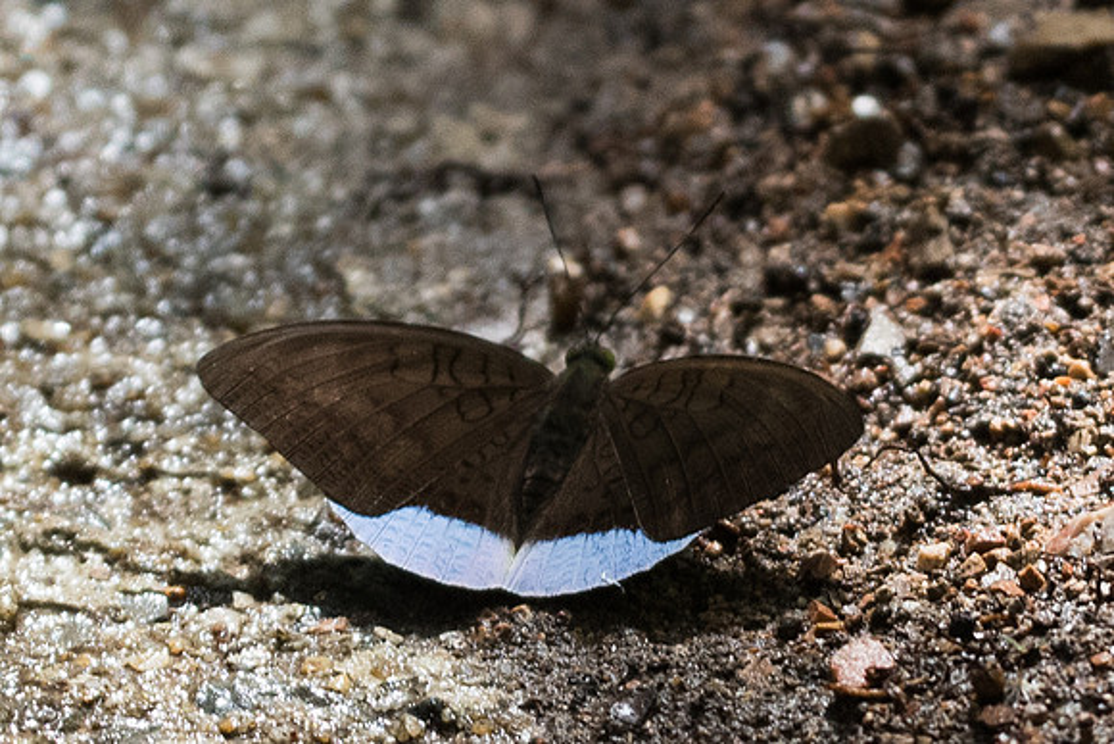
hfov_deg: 2.1
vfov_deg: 1.4
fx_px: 30682
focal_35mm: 991
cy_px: 195
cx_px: 557
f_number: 3.5
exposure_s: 1/1000
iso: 800
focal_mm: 150
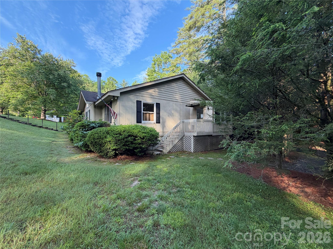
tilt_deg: +2.4
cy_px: 124
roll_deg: +0.9
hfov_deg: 102.1
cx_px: 166
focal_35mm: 14
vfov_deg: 85.7
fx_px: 135
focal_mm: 2.22
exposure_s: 1/152
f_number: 2.2
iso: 50
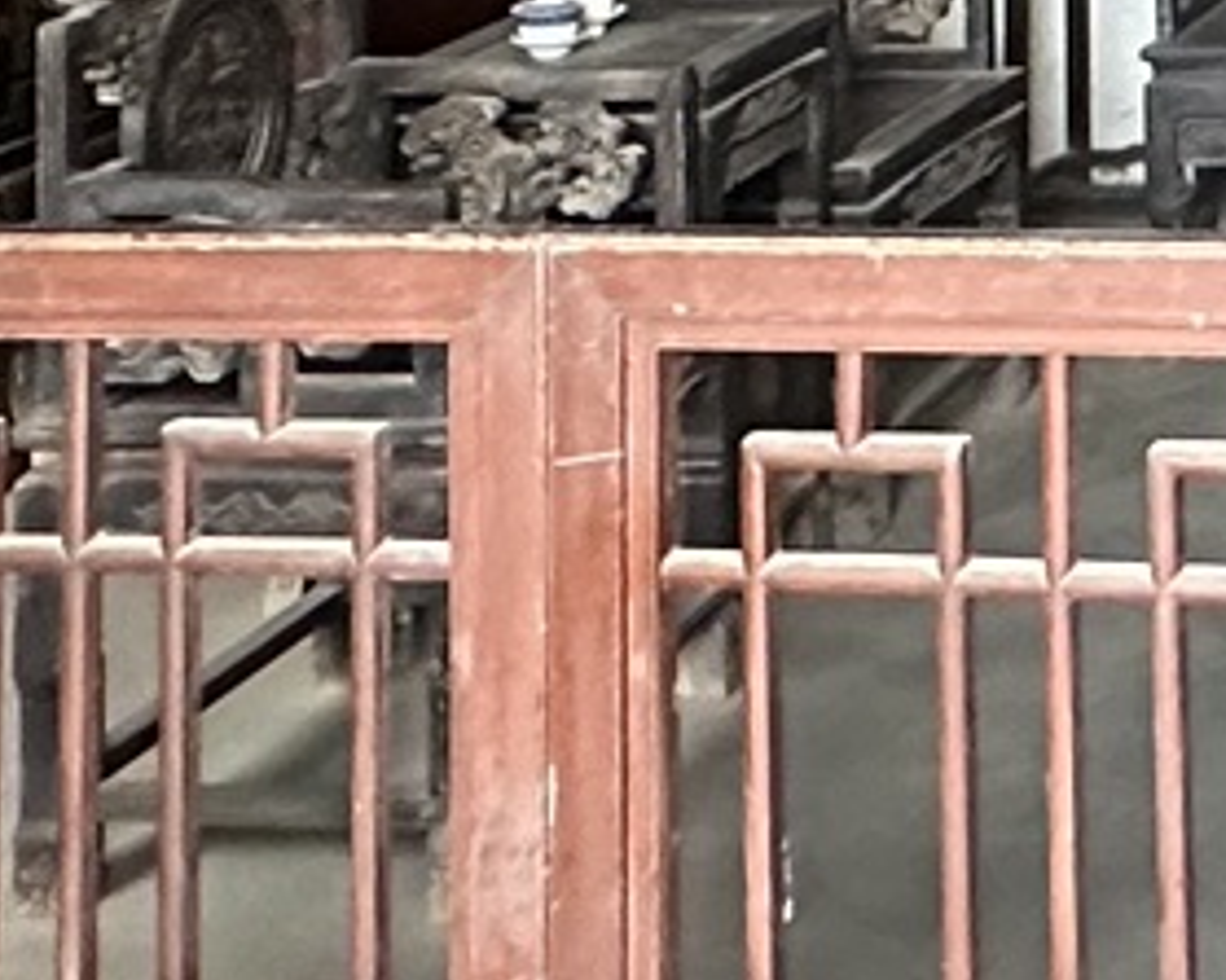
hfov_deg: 18.3
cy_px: -1042
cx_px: 1573
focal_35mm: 98
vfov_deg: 13.3
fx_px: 3555
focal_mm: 2.22
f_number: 2.2
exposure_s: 1/60
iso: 500
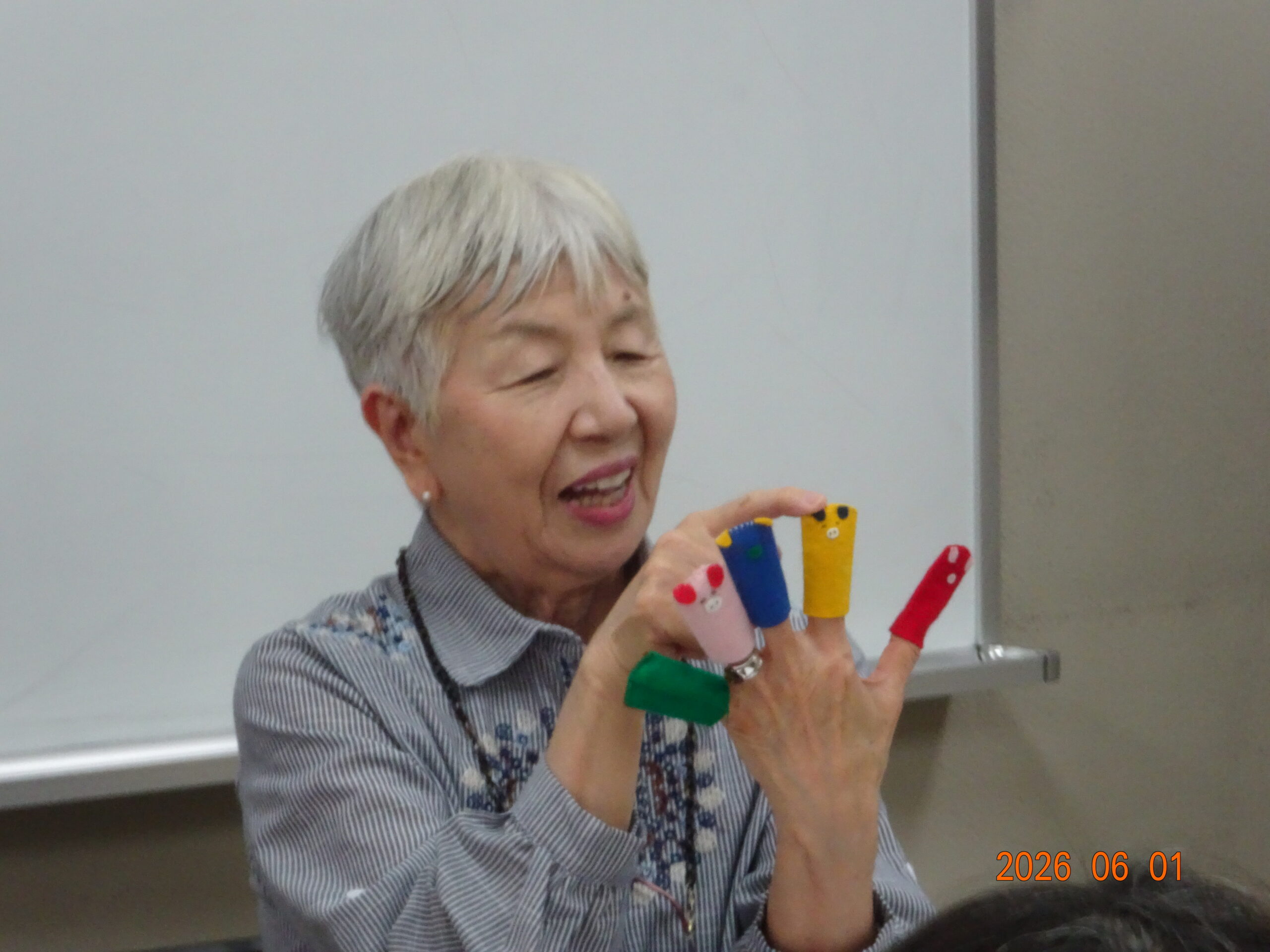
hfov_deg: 10.2
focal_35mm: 194
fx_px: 7118
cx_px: 635
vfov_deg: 7.7
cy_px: 476
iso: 800
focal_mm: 33.17
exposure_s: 1/8
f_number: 6.3
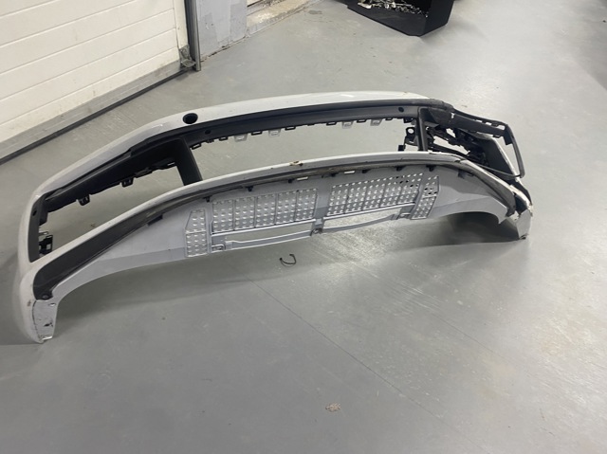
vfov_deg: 53.0
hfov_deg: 67.3
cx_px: 304
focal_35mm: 26
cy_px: 227
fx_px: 456
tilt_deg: -46.5
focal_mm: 4.25
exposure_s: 1/50
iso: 100
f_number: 1.8
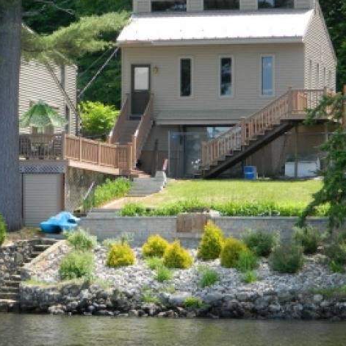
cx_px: 92
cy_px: 206
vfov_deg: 8.8
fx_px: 2239
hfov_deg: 8.8
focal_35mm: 198
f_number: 4.5
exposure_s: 1/160
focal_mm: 18.6
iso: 80
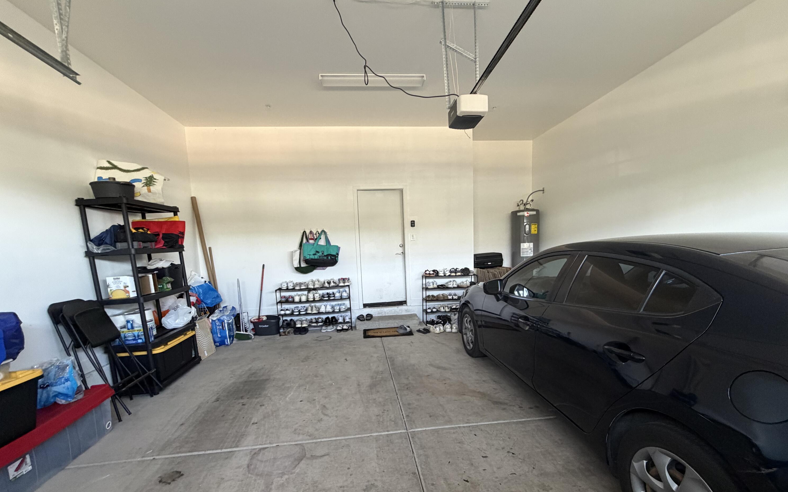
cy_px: 283
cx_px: 397
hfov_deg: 101.5
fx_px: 322
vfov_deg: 74.3
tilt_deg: -5.5
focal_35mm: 15
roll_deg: +2.0
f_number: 2.2
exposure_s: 1/60
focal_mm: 2.22
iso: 400
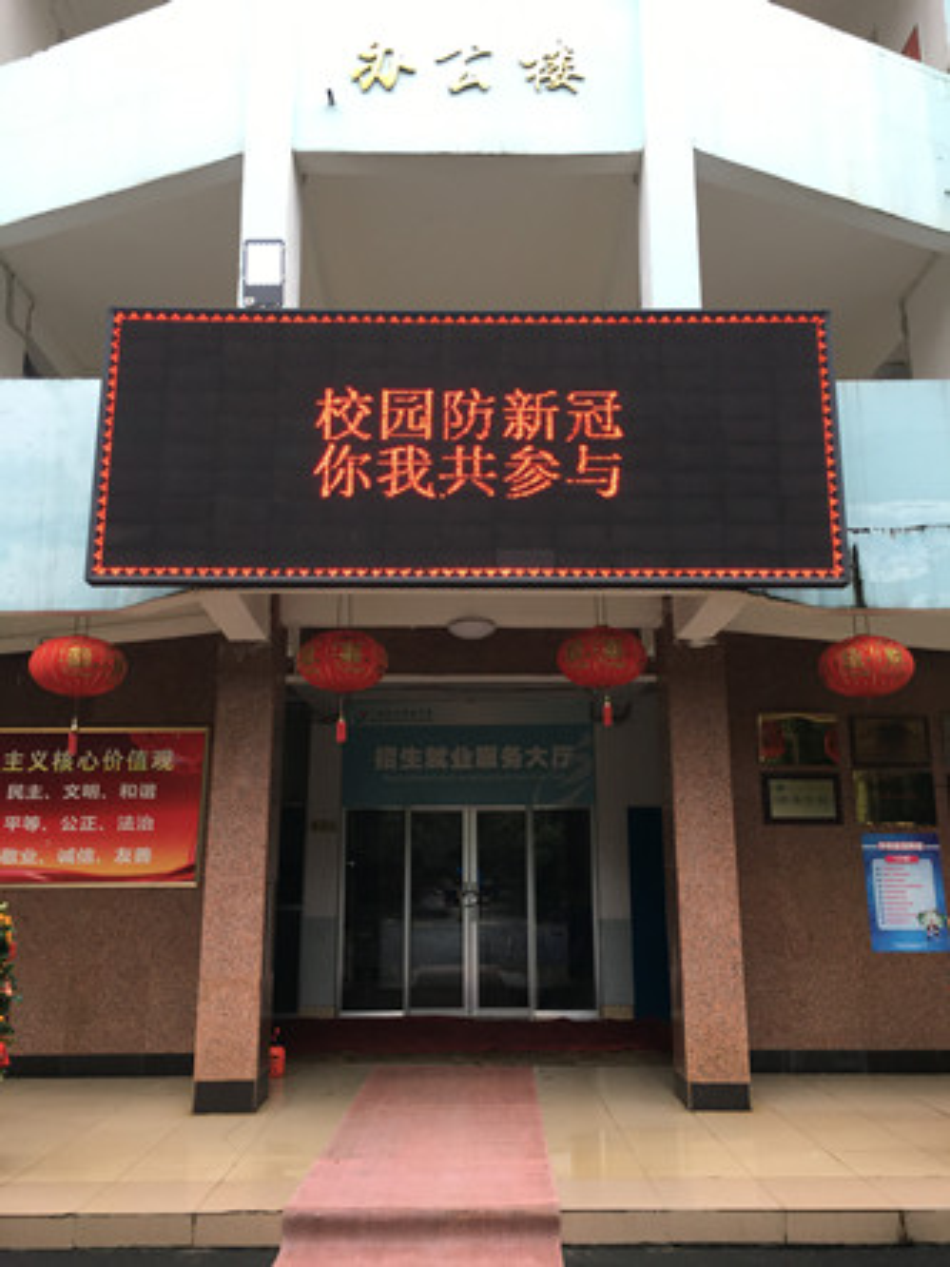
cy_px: 634
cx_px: 475
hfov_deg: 48.2
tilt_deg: +13.5
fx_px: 1061
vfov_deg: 61.7
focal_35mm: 29
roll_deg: -0.4
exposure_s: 1/100
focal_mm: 4.15
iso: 40
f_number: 2.2
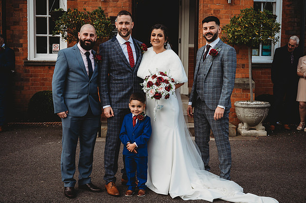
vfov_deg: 24.6
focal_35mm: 55
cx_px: 153
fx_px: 467
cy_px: 102
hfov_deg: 36.3
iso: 100
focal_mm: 55
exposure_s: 1/250
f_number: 4.5
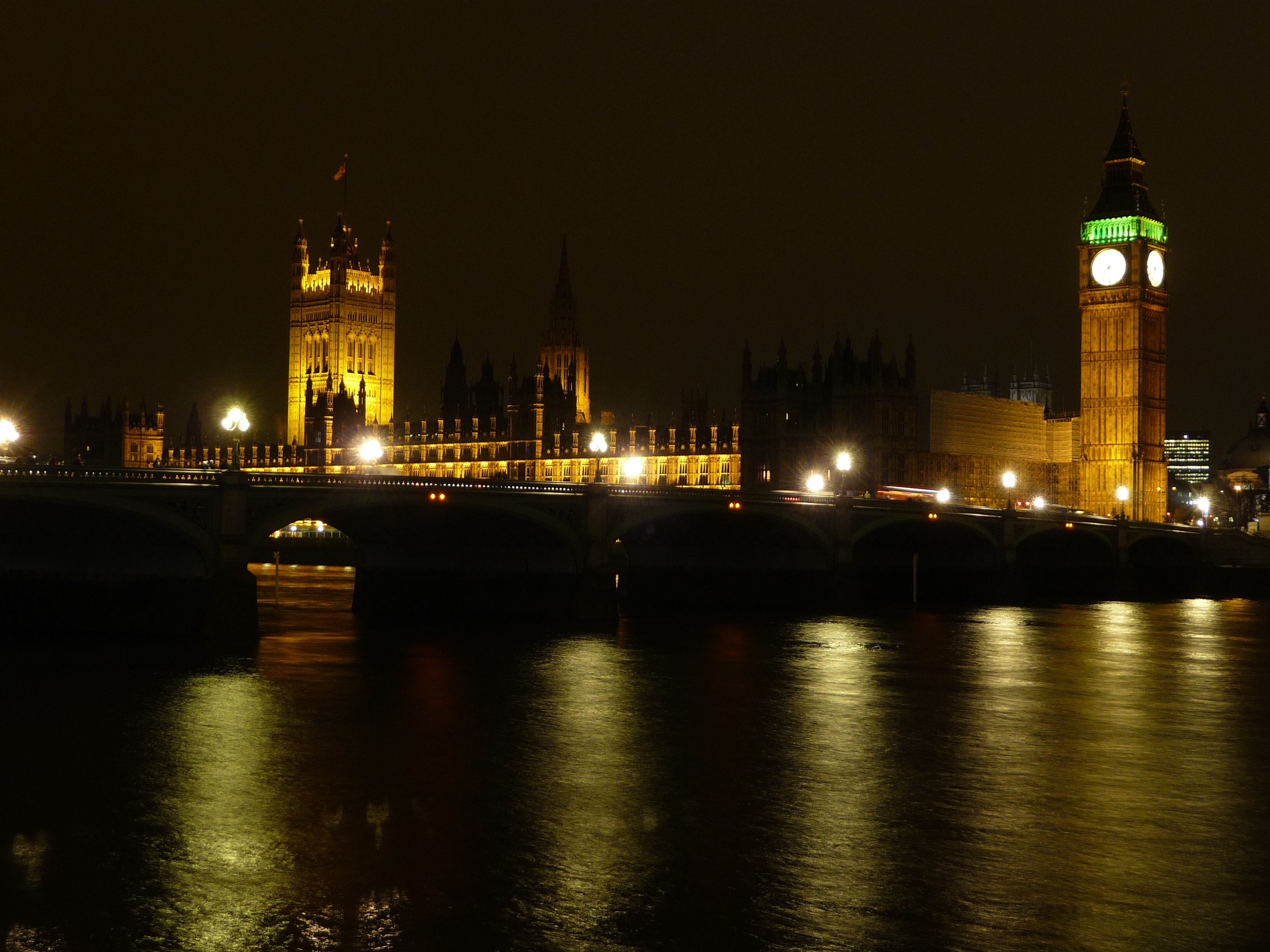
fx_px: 1761
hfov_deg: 39.7
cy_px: 476
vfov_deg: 30.3
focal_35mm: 48
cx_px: 635
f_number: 4.2
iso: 100
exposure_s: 1.6
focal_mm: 8
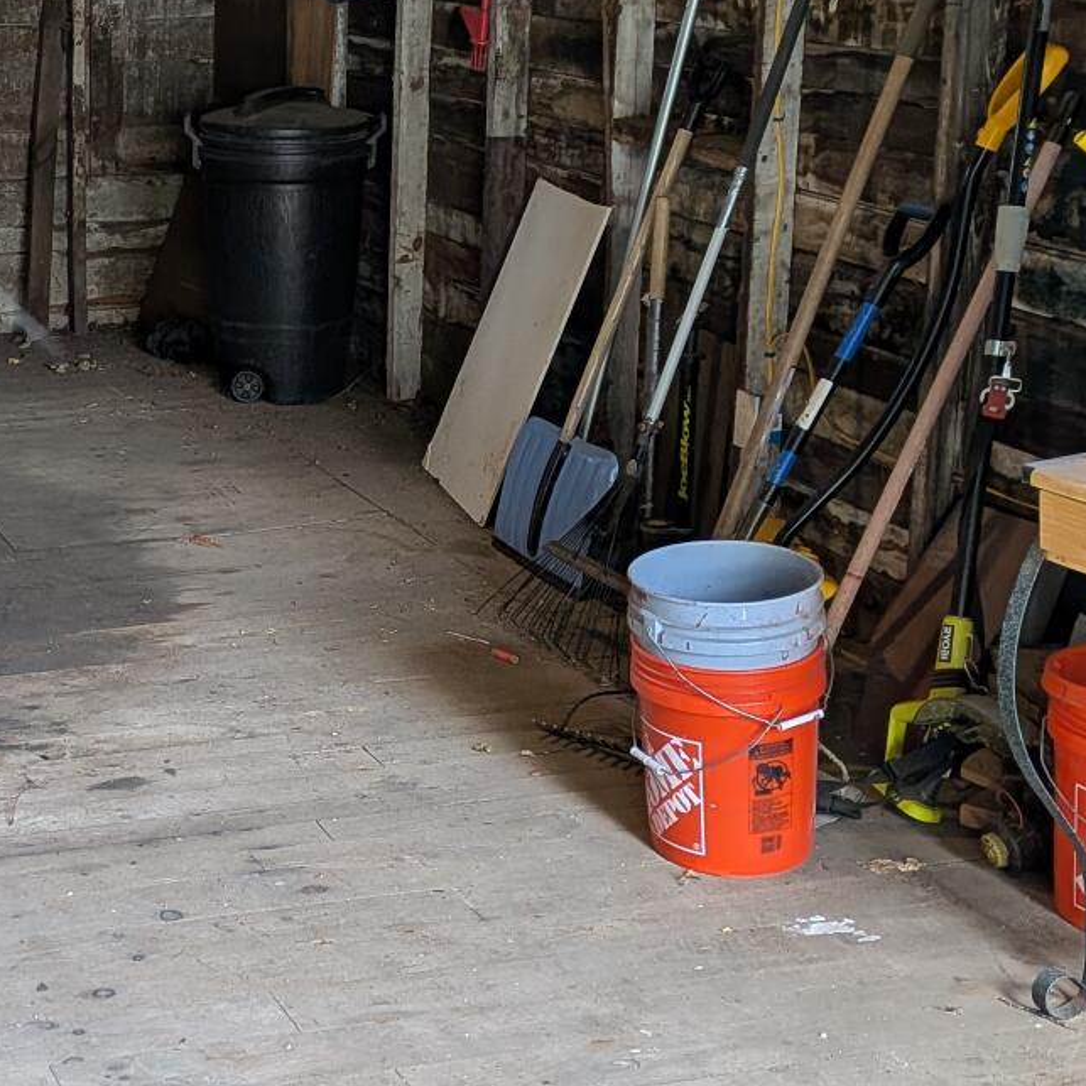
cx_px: 42
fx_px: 2343
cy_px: 345
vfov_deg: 25.9
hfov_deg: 25.0
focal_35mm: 66
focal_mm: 4.53
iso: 26
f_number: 1.7
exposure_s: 1/126
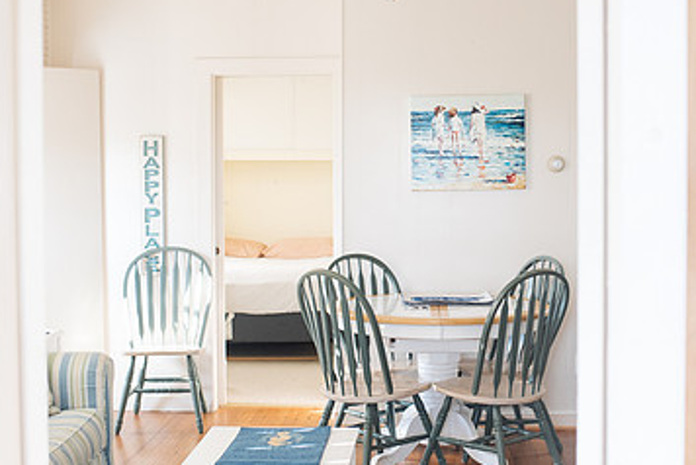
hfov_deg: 35.0
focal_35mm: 57
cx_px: 381
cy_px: 212
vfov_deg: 23.8
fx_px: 1103
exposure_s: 1/160
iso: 1600
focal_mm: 35
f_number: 2.8
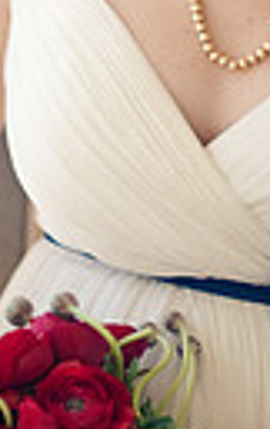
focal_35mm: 177
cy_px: -10
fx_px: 2077
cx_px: 198
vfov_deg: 11.7
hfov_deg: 7.4
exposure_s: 1/1600
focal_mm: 50
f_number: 1.4
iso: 200
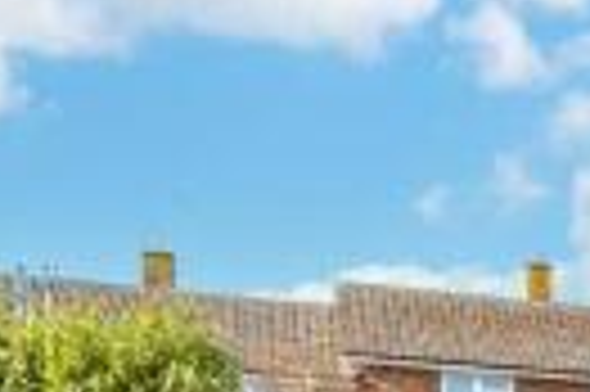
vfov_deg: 14.7
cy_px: 804
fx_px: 1228
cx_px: 1142
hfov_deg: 18.7
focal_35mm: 75
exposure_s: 1/100
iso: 250
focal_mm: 10
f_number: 8
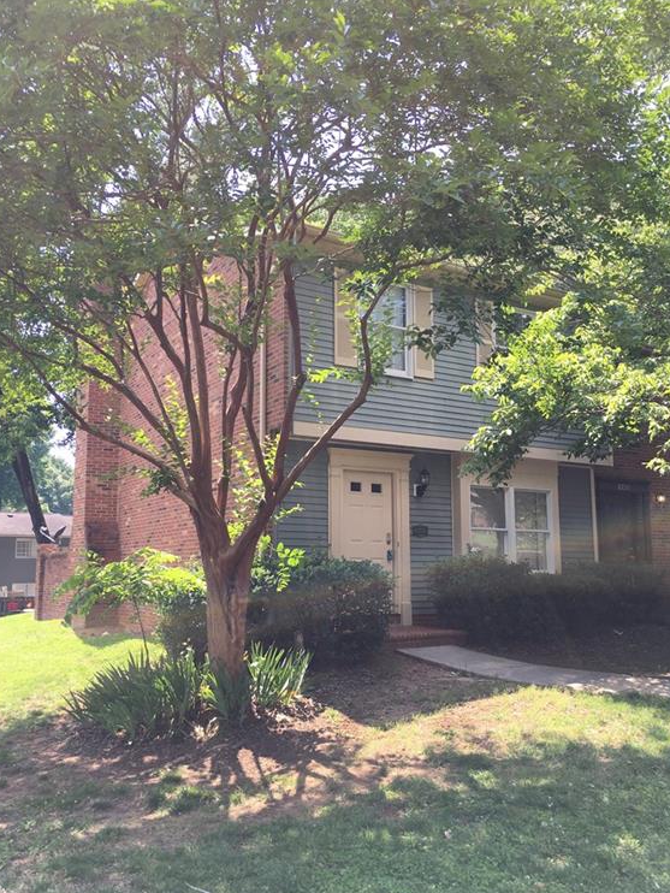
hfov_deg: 46.8
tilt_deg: +8.9
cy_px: 460
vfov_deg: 59.9
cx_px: 334
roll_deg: -0.1
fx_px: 774
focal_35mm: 30
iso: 25
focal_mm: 4.15
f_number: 2.2
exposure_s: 1/306
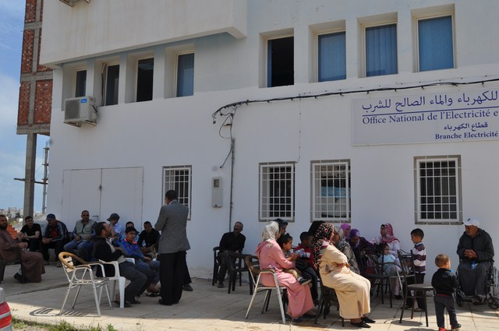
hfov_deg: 53.2
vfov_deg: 36.8
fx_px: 498
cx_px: 250
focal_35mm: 36
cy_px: 166
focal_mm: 24
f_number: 10
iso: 200
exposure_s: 1/400
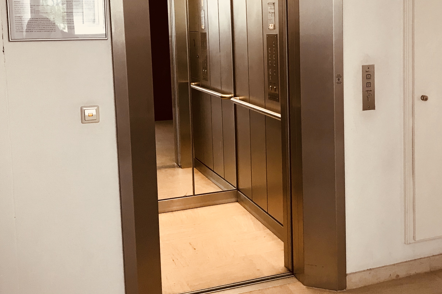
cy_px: 89
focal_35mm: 48
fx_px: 589
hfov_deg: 40.6
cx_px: 293
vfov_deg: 27.8
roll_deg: +2.3
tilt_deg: -7.9
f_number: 1.8
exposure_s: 1/33
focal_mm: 3.99
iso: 40
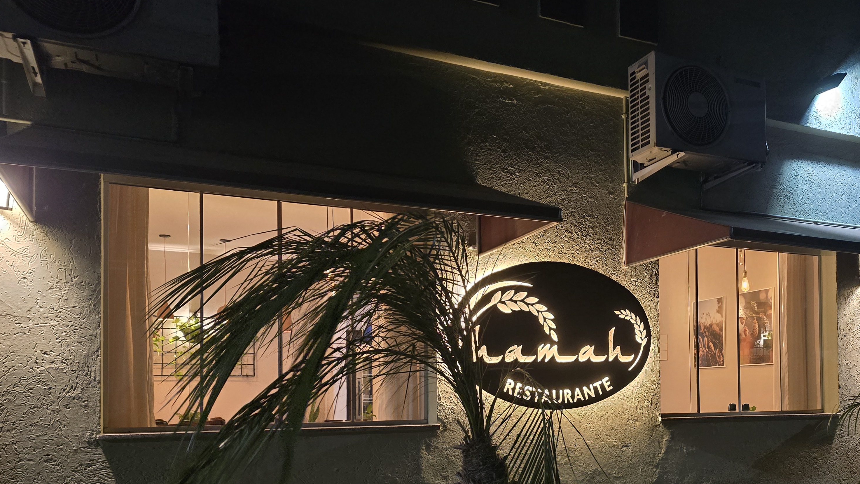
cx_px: 580
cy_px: 365
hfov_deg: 56.7
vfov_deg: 33.9
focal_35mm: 34
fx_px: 775
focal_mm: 6.3
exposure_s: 1/60
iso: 1250
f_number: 1.7
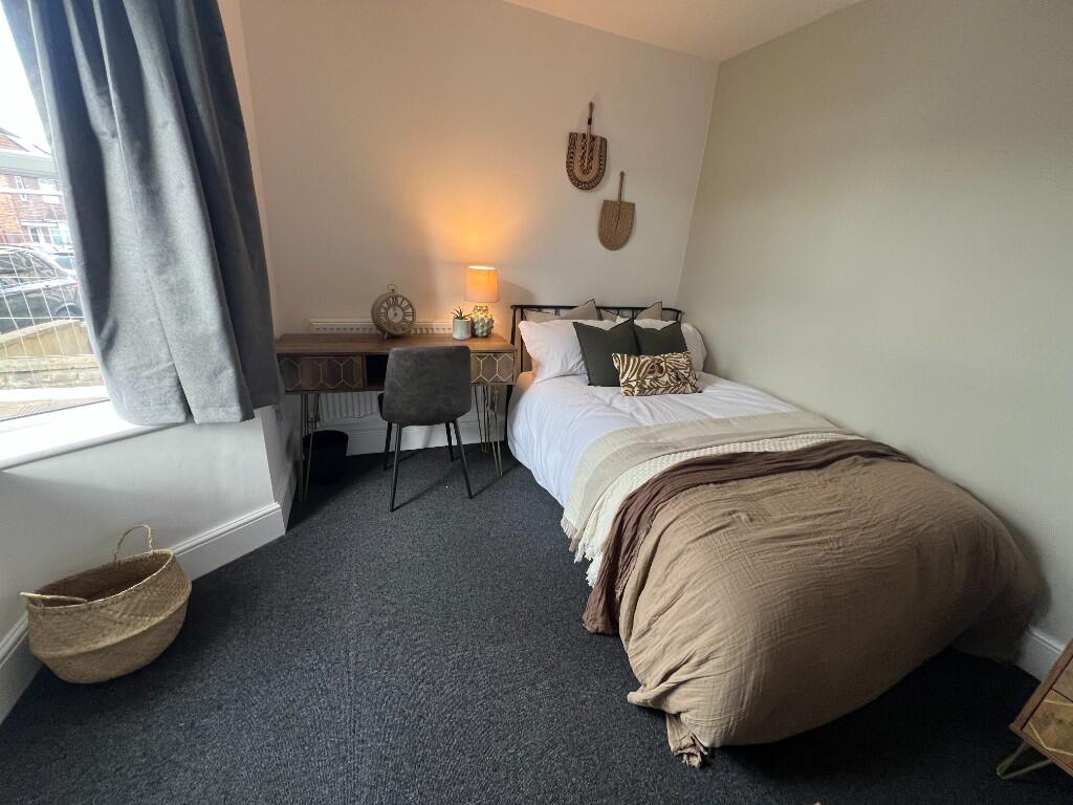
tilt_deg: -20.9
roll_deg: -4.6
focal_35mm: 13
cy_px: 402
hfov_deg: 106.2
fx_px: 403
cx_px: 536
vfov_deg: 89.9
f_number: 1.8
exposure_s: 1/99
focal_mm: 1.57
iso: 160
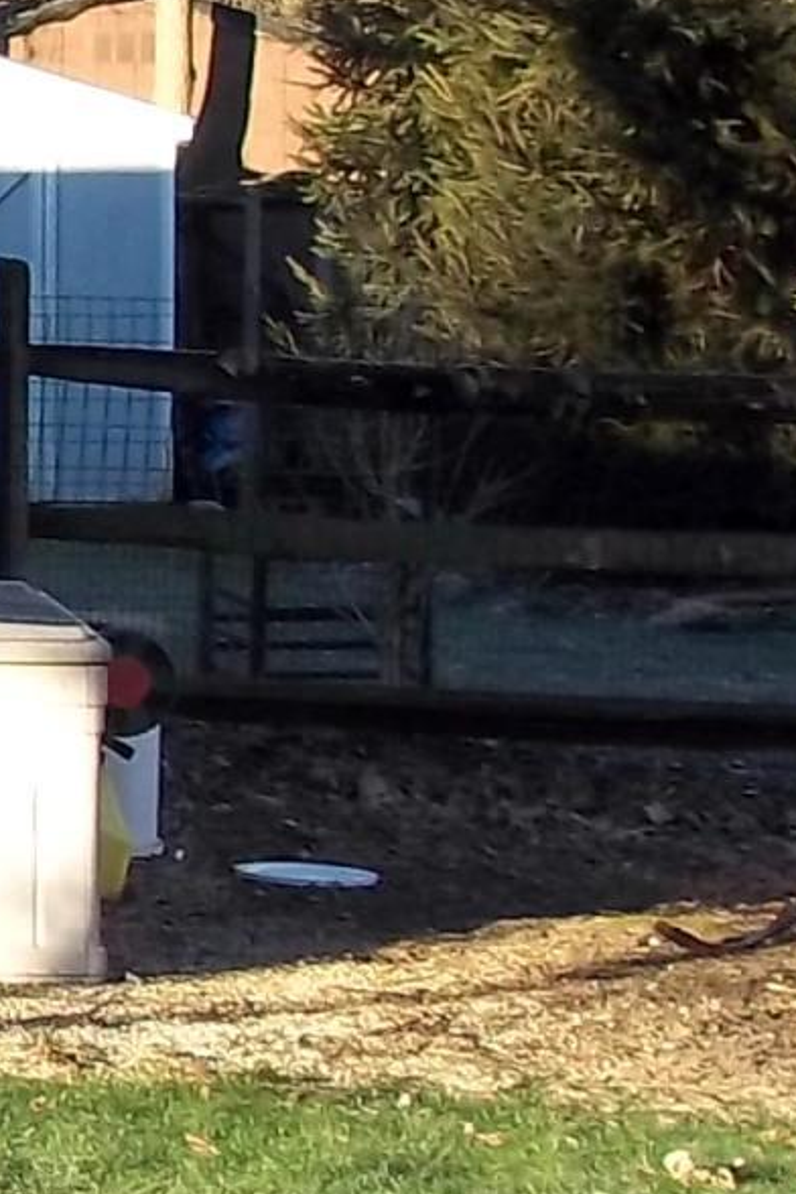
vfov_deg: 10.7
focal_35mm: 191
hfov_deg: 6.6
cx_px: -1428
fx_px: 6334
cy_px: 93
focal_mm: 6.5
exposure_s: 1/250
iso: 80
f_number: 3.1
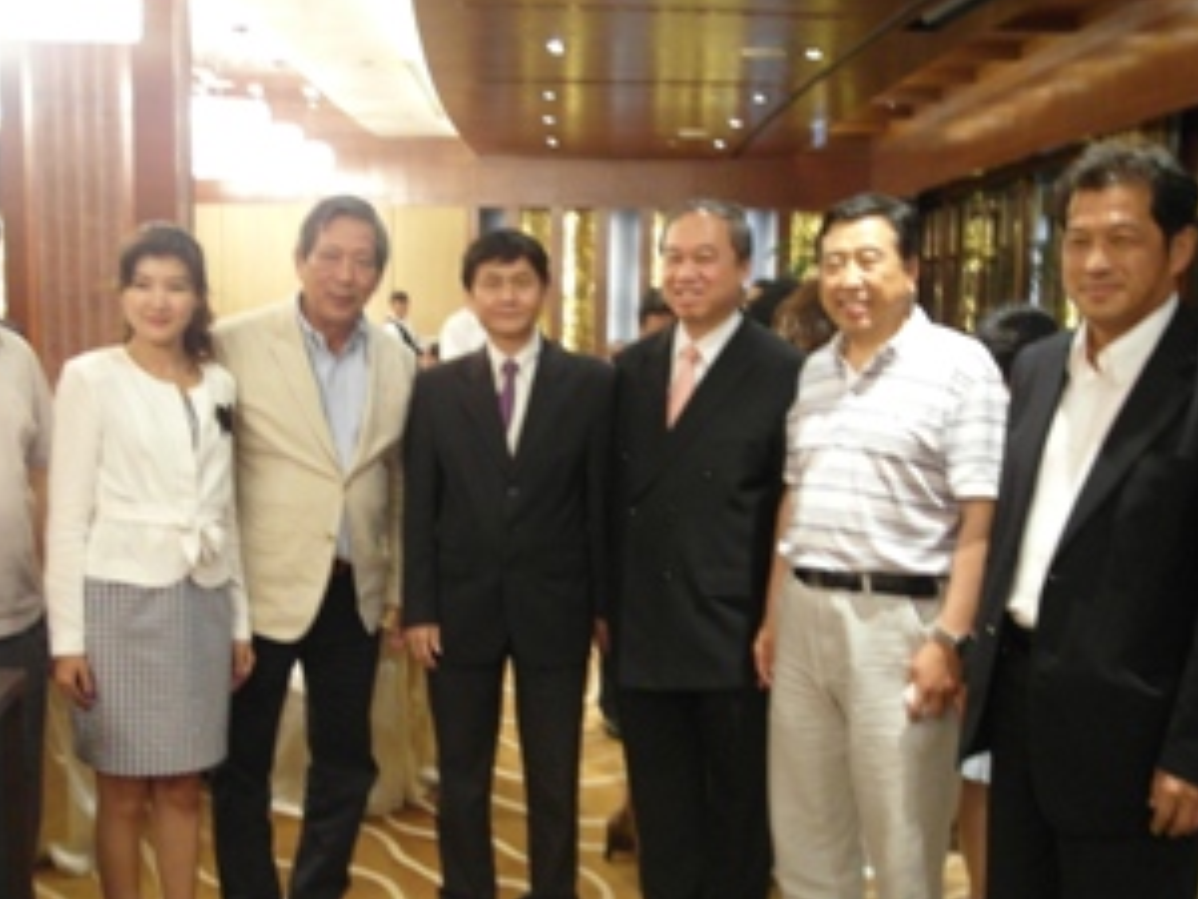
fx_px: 1384
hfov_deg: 46.8
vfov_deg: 35.9
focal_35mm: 40
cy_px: 491
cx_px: 551
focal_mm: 6.5
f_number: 2
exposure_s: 1/10
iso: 400
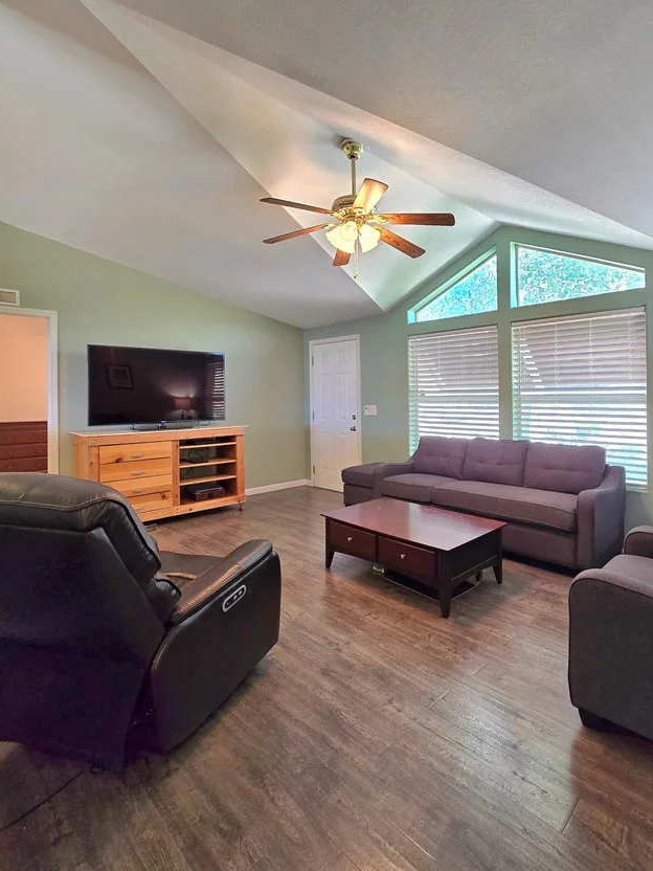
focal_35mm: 16
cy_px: 393
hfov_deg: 77.3
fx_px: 402
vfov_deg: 94.2
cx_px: 387
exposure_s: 1/60.2
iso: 160
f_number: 2.2
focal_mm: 2.2
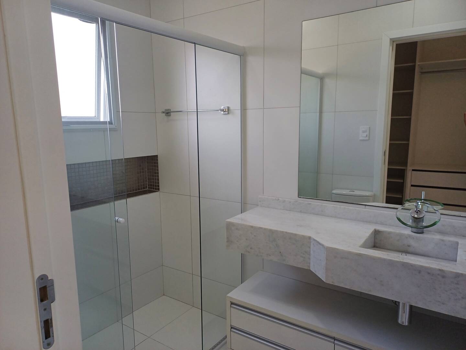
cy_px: 175
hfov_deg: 69.4
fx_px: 337
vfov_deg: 54.9
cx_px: 233
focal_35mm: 25
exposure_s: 1/60
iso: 80
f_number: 1.8
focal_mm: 4.65
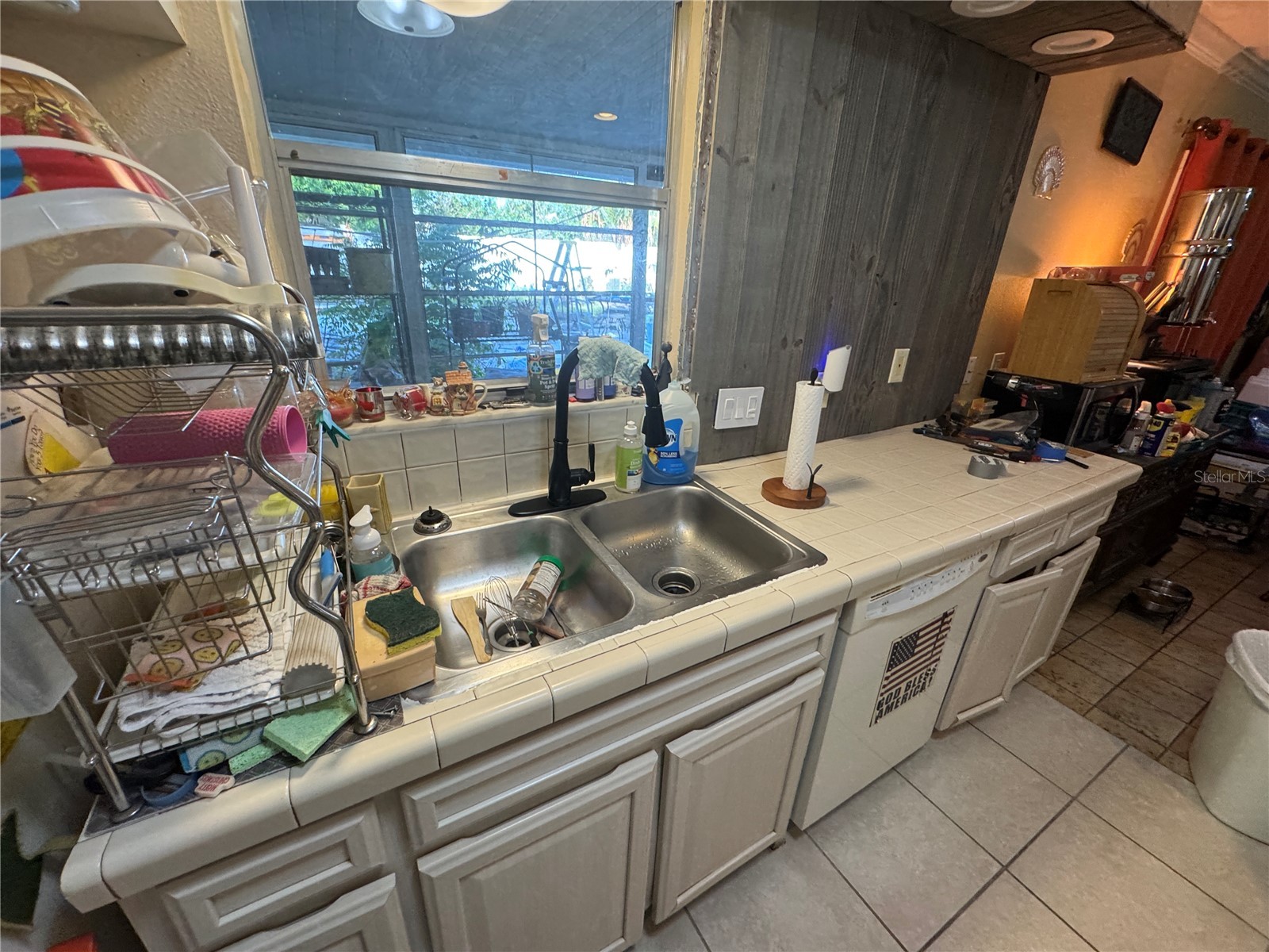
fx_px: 513
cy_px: 476
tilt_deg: -23.4
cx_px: 634
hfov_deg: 102.1
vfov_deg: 85.7
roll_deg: -0.6
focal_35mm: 14
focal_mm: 2.22
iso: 250
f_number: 2.2
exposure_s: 1/120
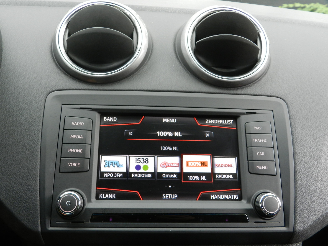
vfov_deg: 44.2
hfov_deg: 56.8
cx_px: 164
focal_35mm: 32
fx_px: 303
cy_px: 123
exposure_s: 1/40
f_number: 3.7
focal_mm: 5.6
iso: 250
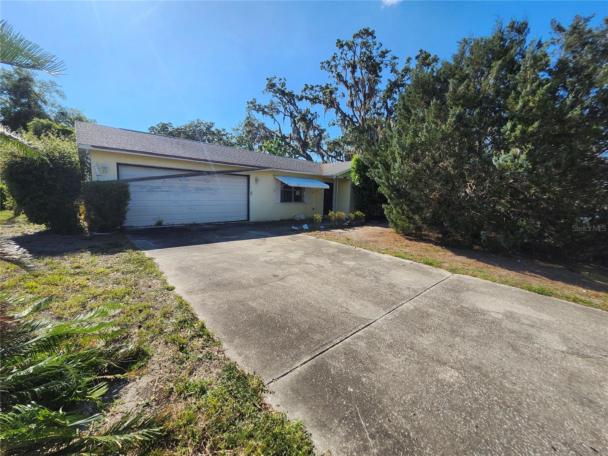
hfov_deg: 106.2
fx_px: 228
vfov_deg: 89.9
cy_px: 228
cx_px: 304
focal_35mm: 13
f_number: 2.2
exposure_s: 1/1663
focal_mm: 1.74
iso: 40
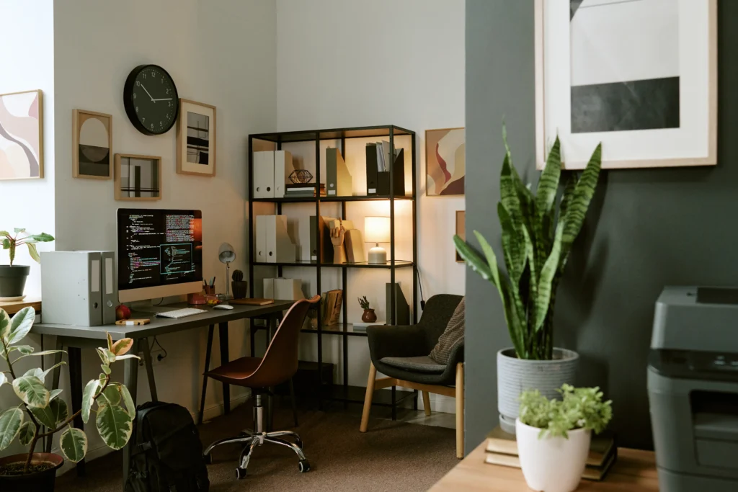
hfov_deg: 54.4
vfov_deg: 37.9
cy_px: 246
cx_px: 369
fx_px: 718
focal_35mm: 35
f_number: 5
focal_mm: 35
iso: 1600
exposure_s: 1/100
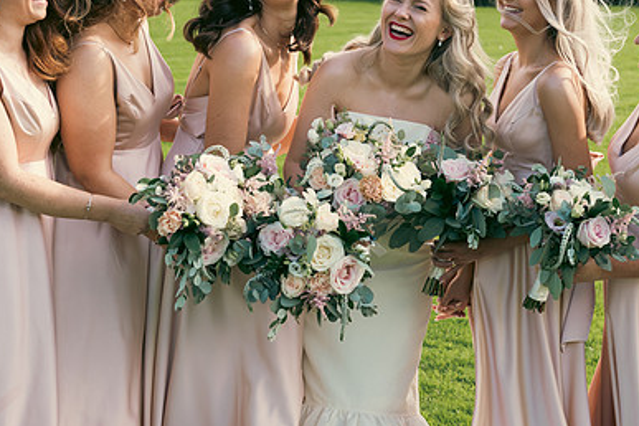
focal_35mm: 75
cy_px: 121
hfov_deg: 27.0
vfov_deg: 18.1
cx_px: 350
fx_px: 1331
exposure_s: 1/320
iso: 125
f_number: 5
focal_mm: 50
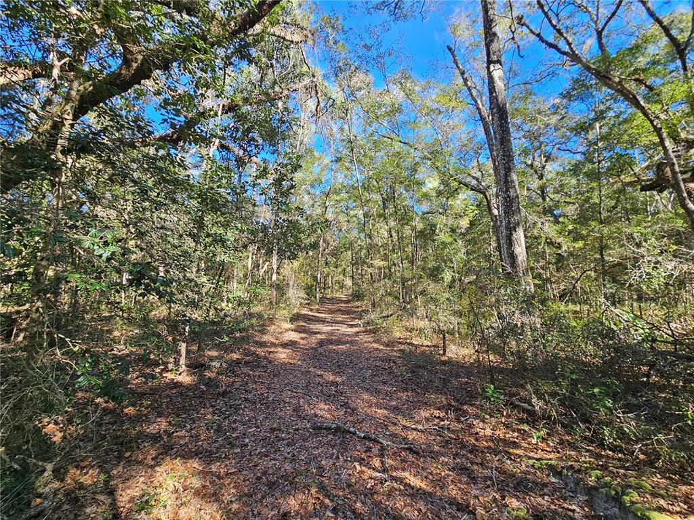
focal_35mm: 13
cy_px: 260
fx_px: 261
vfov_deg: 89.9
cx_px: 347
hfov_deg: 106.2
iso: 50
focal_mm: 2.2
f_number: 2.2
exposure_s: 1/151
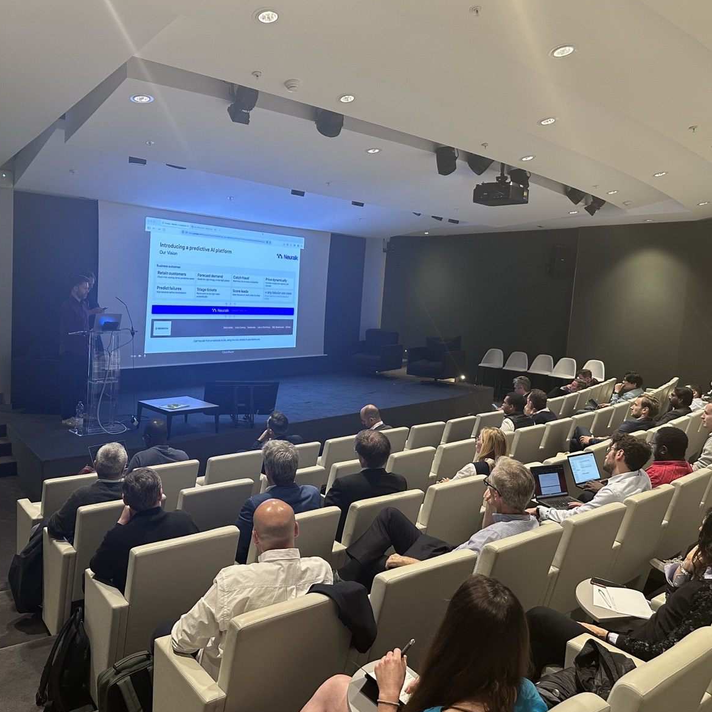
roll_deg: -3.9
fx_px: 675
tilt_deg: -6.2
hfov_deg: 55.5
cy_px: 351
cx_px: 323
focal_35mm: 29
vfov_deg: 55.6
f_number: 1.78
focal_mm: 6.86
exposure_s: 1/50
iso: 200
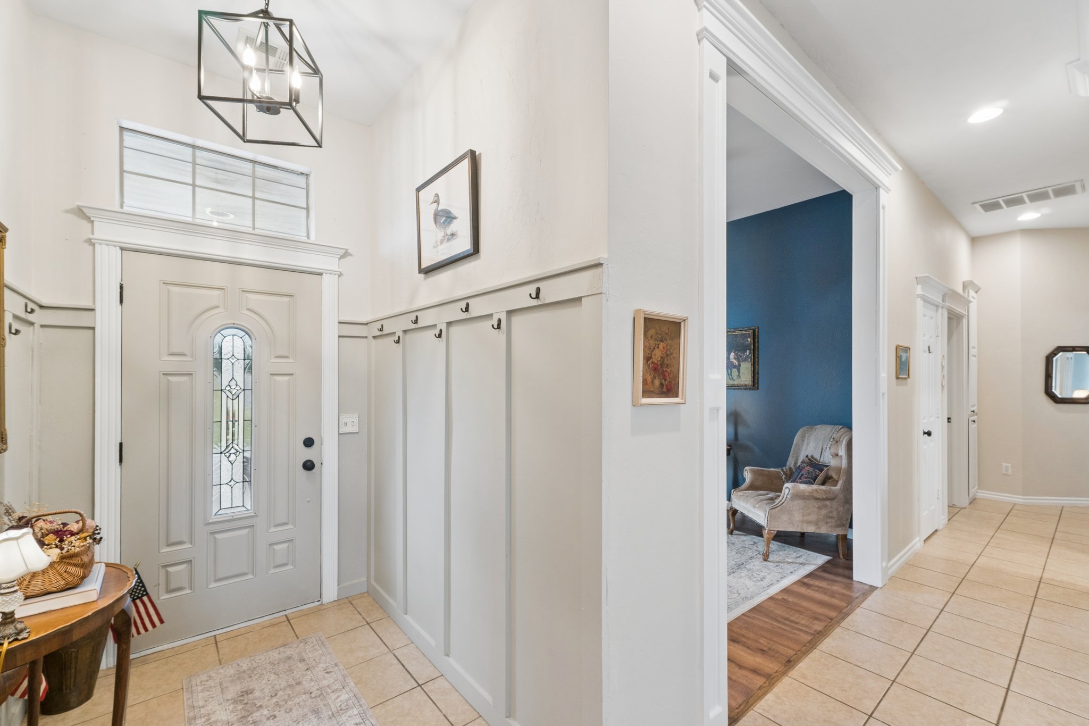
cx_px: 544
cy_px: 363
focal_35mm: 15
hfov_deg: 100.4
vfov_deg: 77.3
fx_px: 454
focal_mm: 10
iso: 250
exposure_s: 1/25
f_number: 8
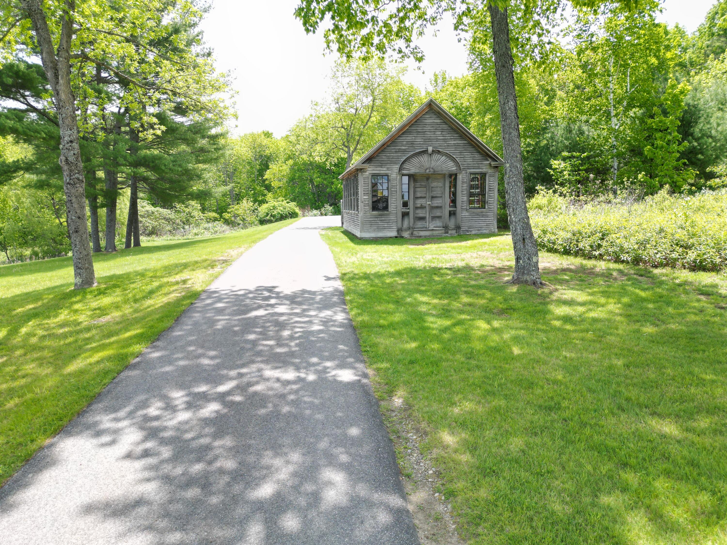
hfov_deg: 71.6
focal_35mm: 24
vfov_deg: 56.8
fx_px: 504
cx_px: 364
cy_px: 272
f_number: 1.7
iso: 100
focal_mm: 6.72
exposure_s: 1/800
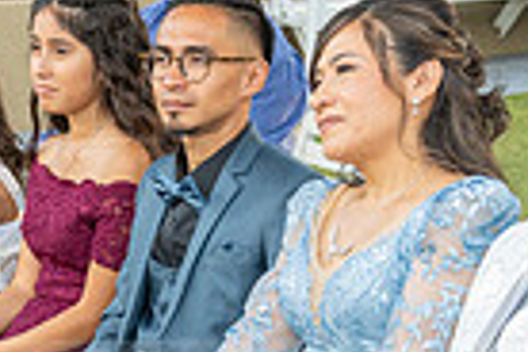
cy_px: 430
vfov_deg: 9.5
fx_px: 2097
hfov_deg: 14.3
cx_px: 195
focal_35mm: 143
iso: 500
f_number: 6.3
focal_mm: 34
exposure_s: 1/200
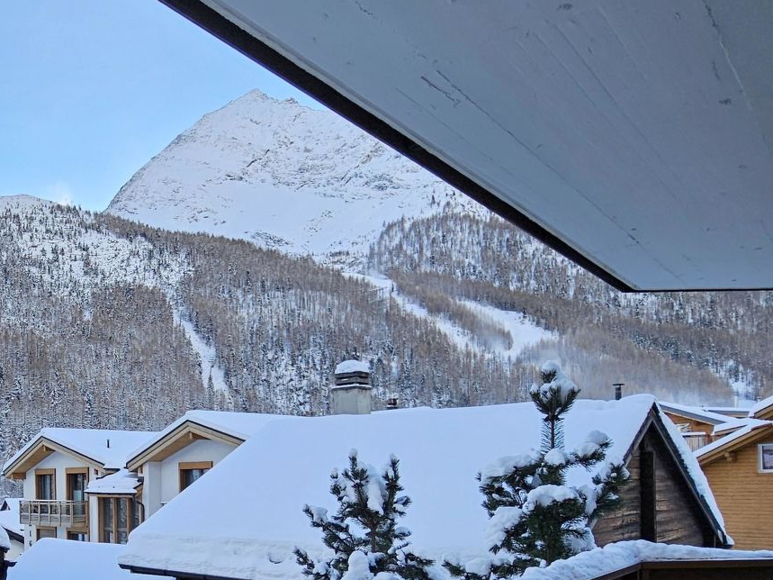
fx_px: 692
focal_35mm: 31
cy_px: 460
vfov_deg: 43.4
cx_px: 140
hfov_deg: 53.9
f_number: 2.2
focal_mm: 2.2
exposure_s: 1/631
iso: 50
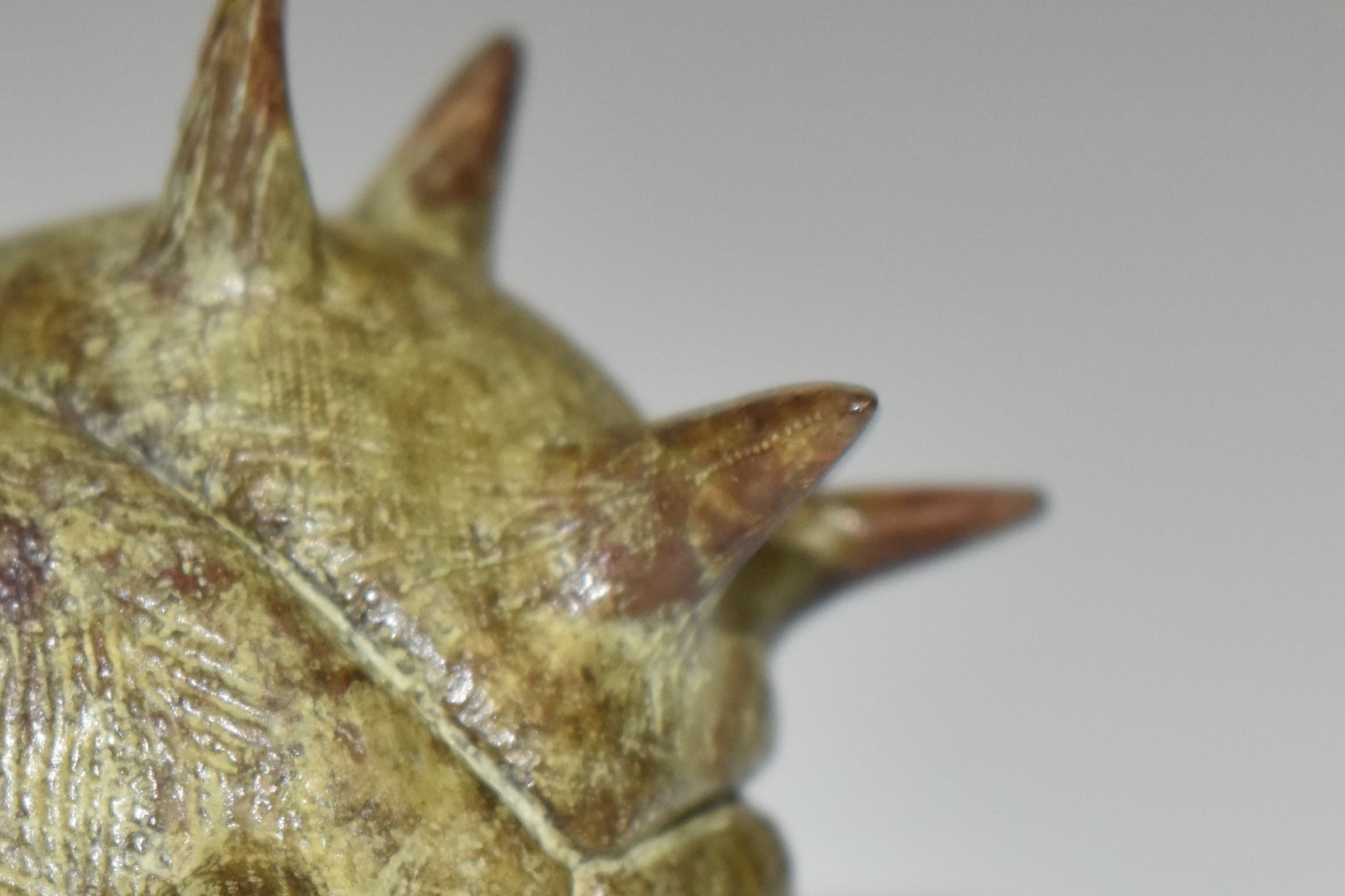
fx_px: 7705
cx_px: 170
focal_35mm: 206
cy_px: 851
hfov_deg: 9.9
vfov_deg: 6.6
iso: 800
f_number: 7.1
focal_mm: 55
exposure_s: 1/60
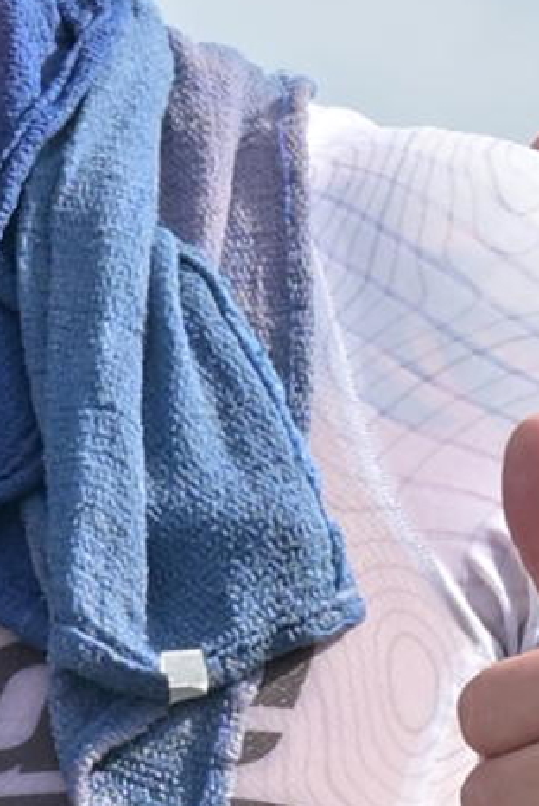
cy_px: 1192
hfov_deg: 2.0
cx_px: -855
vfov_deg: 2.9
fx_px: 15673
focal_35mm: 700
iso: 200
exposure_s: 1/200
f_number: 14
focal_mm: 68
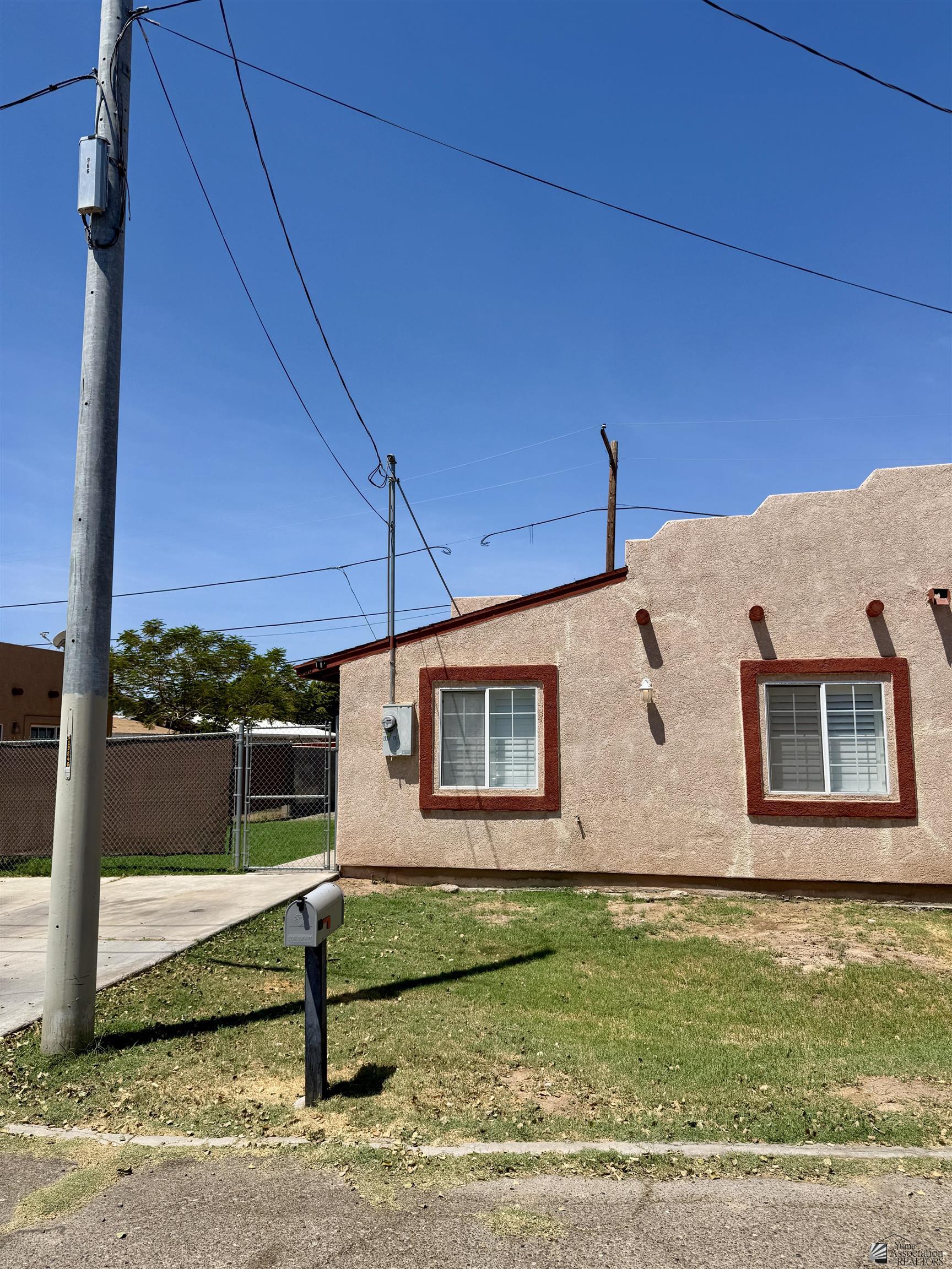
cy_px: 634
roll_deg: +0.0
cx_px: 476
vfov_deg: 71.6
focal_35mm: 24
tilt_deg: +8.4
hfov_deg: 56.8
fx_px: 880
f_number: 1.78
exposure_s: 1/7353
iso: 80
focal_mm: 6.76
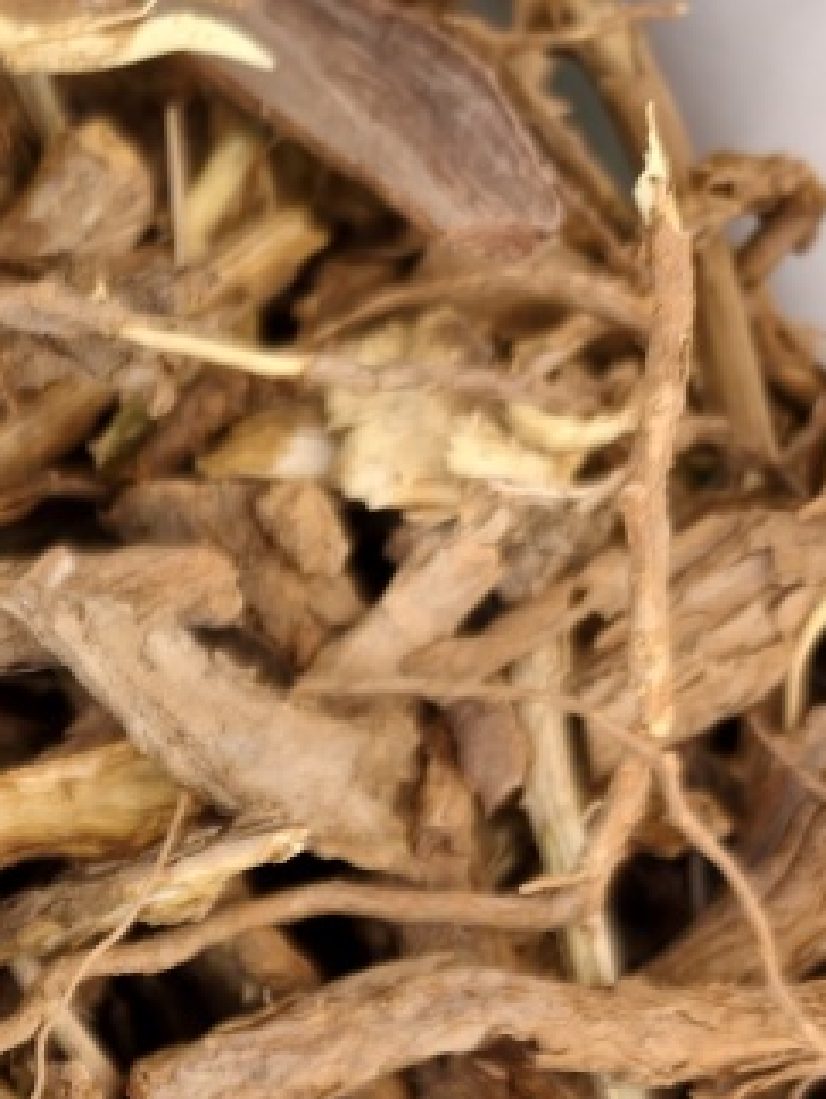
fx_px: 2415
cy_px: 1432
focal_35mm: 76
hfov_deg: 17.0
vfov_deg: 22.8
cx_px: -526
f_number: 1.68
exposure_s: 1/50
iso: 1510
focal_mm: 6.25
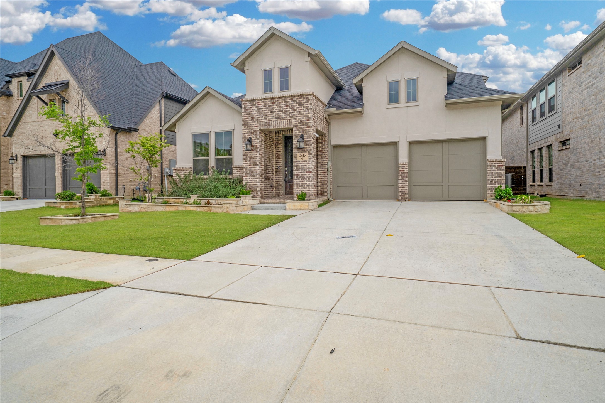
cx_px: 302
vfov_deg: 61.9
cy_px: 202
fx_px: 336
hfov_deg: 84.0
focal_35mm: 20
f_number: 9
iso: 500
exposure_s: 1/400
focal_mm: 20
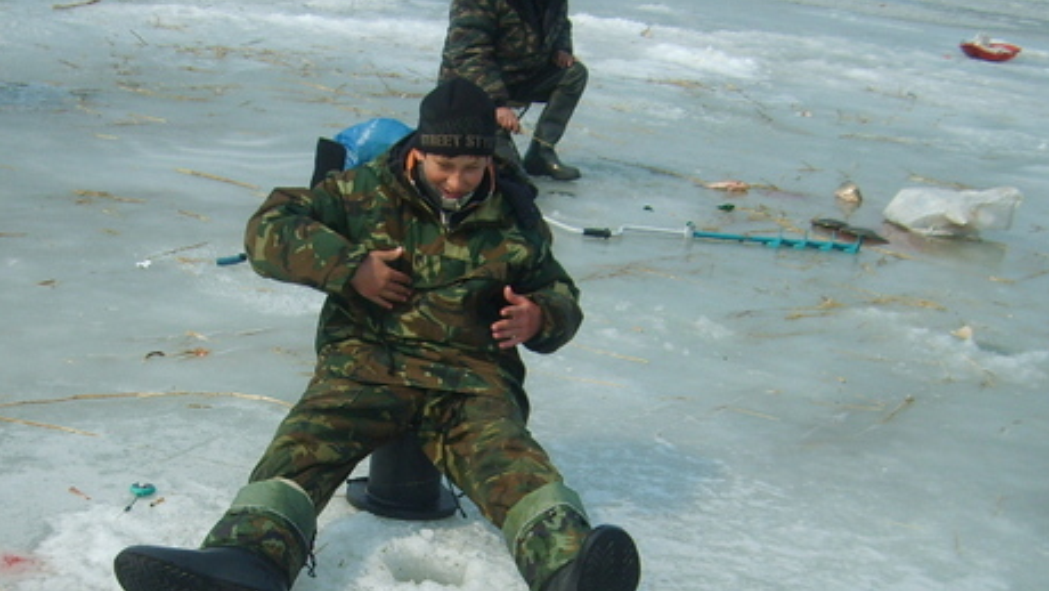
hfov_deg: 35.9
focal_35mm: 58
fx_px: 1614
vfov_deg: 20.3
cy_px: 551
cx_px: 445
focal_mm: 5.8
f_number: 7.1
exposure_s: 1/250
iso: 50
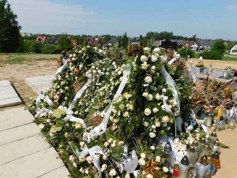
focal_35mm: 24
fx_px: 164
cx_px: 118
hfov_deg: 71.6
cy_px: 89
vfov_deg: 56.8
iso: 125
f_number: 6
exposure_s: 1/640
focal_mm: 4.1
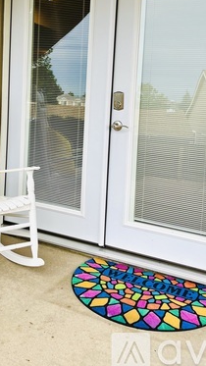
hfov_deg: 31.2
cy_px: 127
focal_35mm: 38
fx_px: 369
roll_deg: -2.8
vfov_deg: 51.9
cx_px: 86
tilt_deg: -2.6
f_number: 1.6
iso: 50
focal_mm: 5.1
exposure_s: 1/422
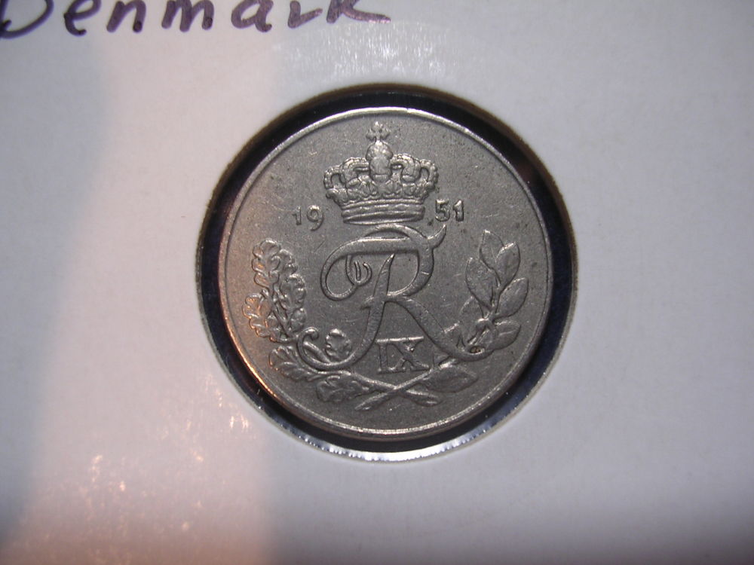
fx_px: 828
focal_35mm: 38
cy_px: 282
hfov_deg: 49.0
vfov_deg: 37.7
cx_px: 377
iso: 100
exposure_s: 1/15.6
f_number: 2.8
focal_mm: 5.8
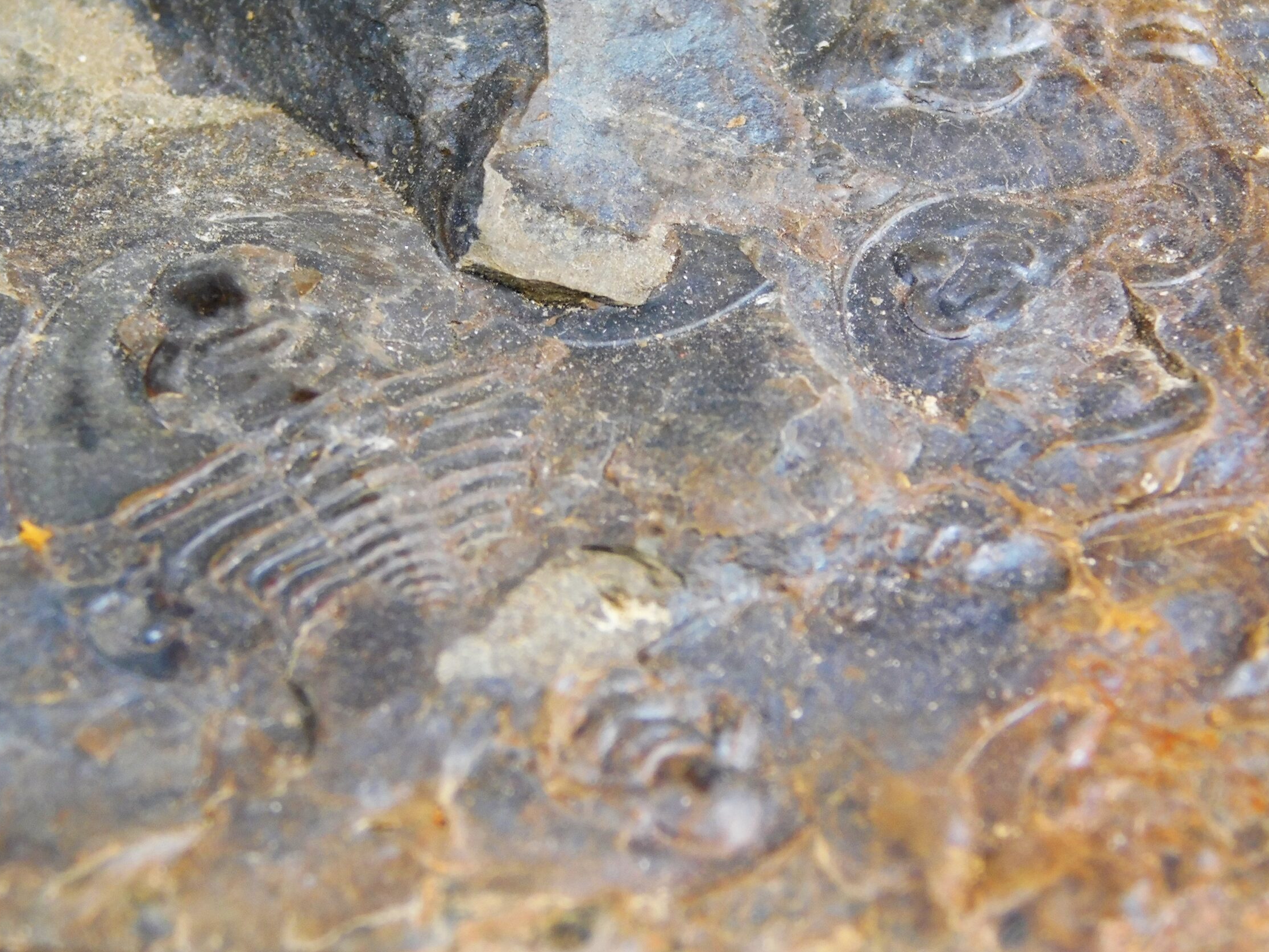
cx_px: 592
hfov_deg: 9.4
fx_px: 7735
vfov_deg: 7.0
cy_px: 409
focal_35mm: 211
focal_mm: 32.7
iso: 125
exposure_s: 1/80
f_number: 5.4
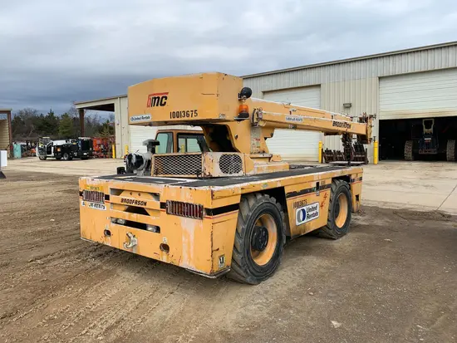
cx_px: 228
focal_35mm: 26
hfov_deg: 67.3
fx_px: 343
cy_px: 172
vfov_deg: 53.1
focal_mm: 4.25
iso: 25
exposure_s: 1/1992
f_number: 1.8
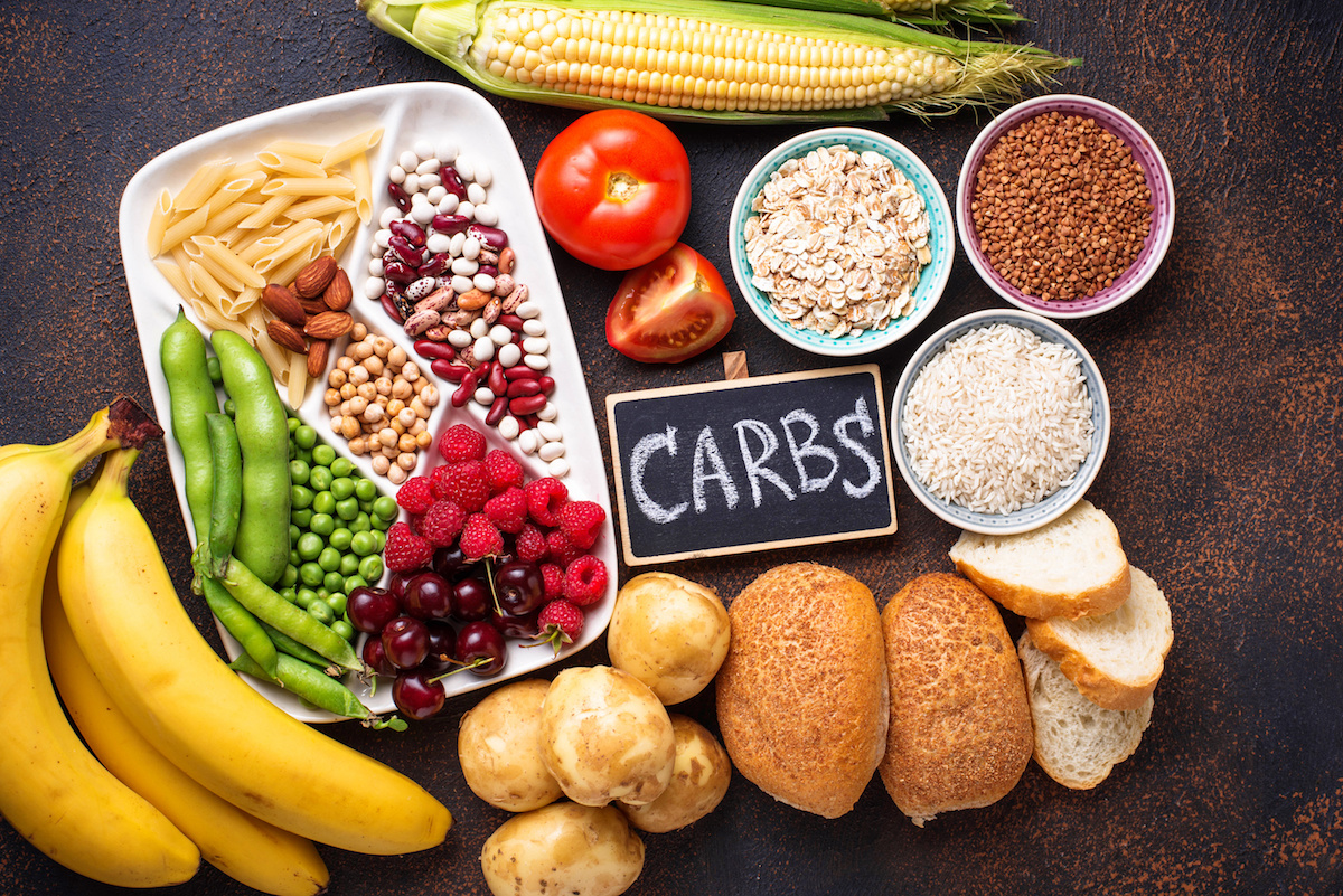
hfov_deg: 39.6
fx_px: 1866
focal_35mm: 50
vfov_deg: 27.0
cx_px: 672
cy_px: 448
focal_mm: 50
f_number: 9
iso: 100
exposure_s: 1/100
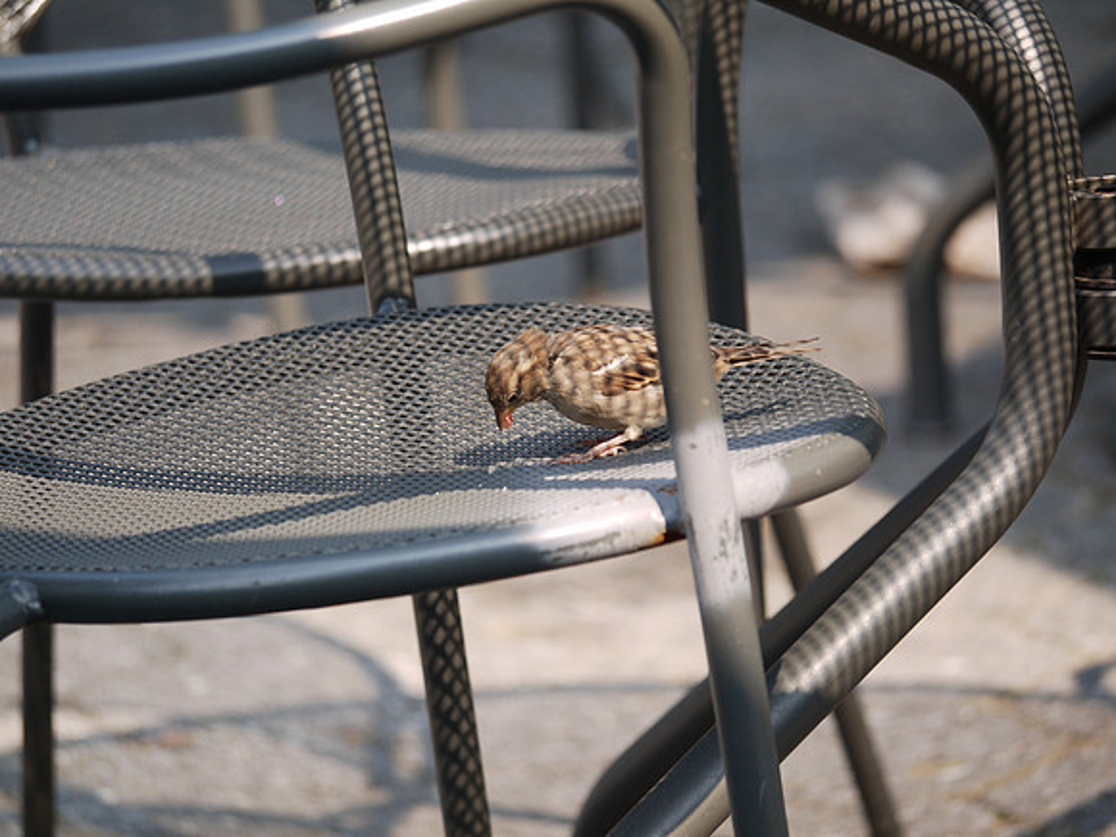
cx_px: 558
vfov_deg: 5.9
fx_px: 8189
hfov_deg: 7.8
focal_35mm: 254
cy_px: 418
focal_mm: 127
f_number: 4.5
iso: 100
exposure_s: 1/250
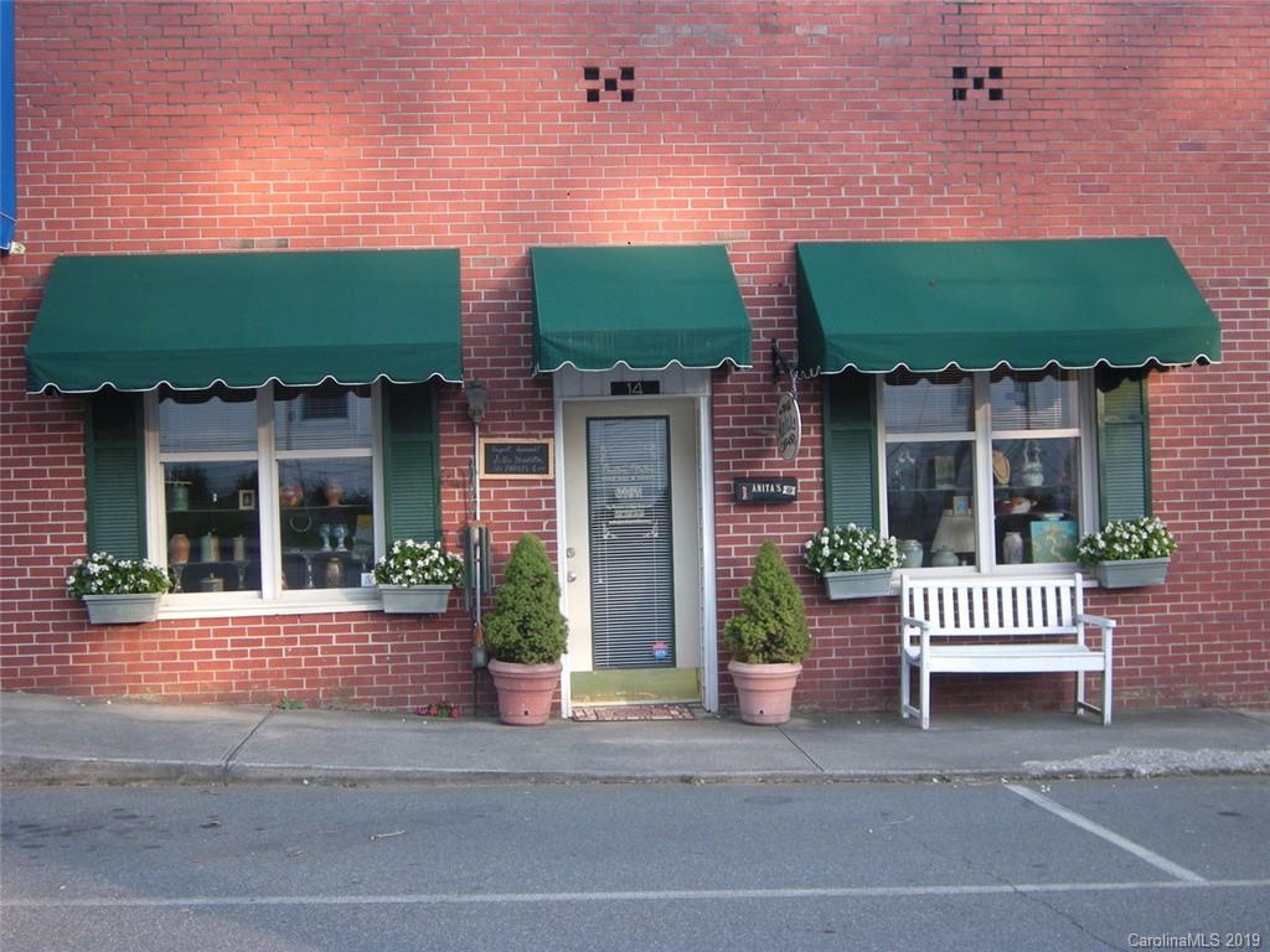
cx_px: 635
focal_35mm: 45
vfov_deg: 32.2
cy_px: 476
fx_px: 1651
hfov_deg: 42.1
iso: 158
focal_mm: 7.5
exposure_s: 1/112
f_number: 3.5
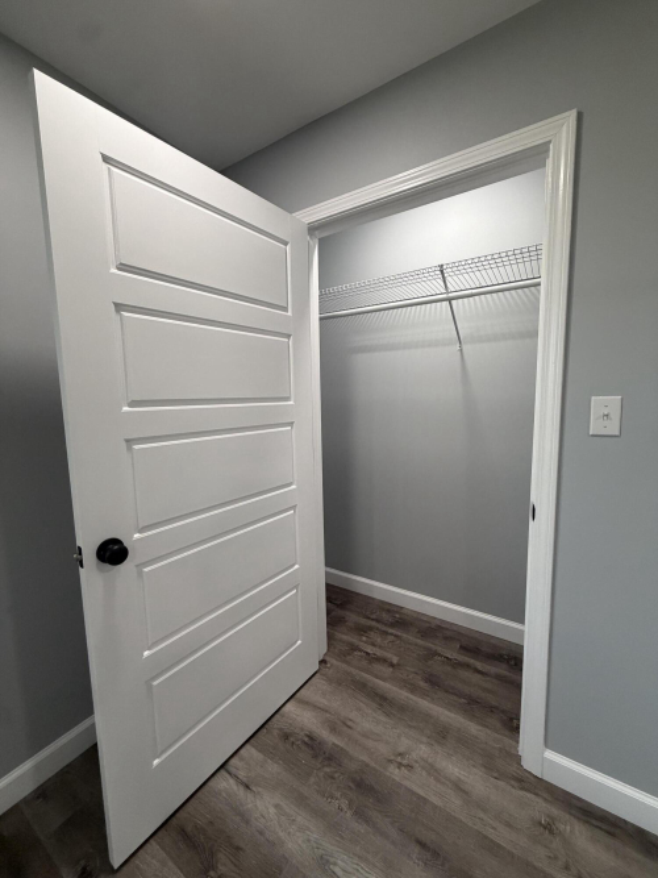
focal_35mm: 14
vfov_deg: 102.1
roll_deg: +0.8
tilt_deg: -6.0
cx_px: 329
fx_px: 355
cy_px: 439
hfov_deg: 85.7
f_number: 2.2
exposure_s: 1/120
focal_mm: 2.22
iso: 250
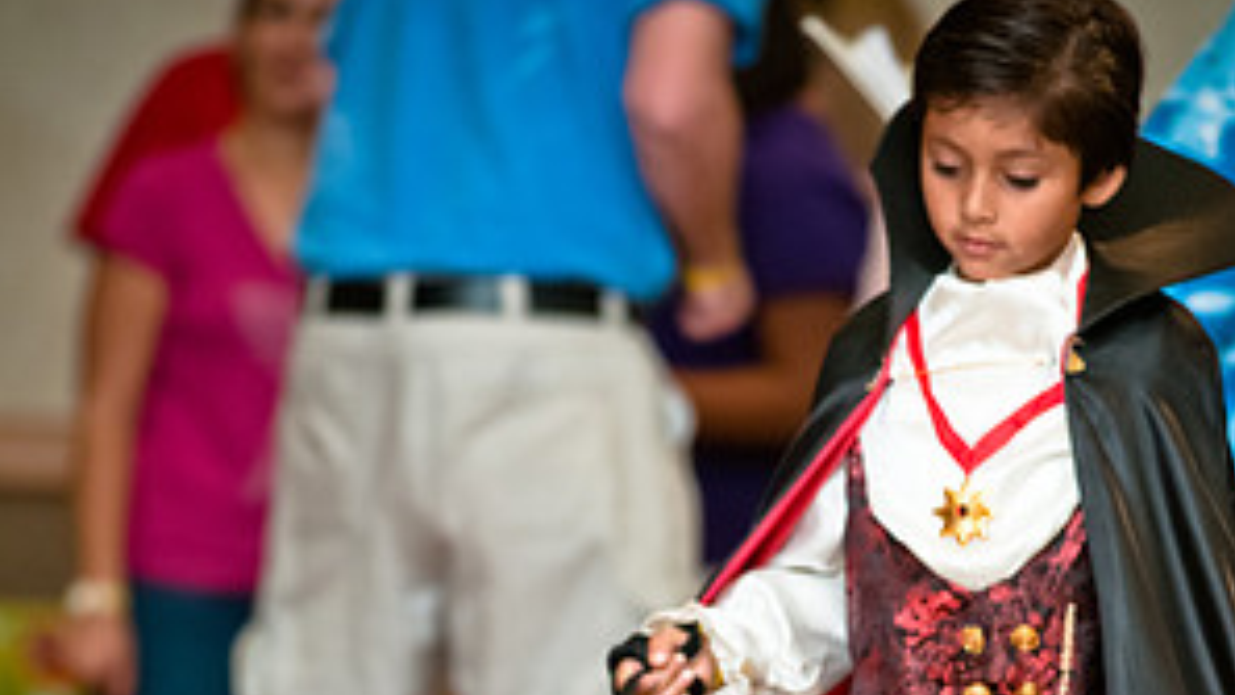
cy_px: 828
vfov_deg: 3.1
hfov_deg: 5.5
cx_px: 618
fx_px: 12862
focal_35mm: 393
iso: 200
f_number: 2.8
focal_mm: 165
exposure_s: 1/200
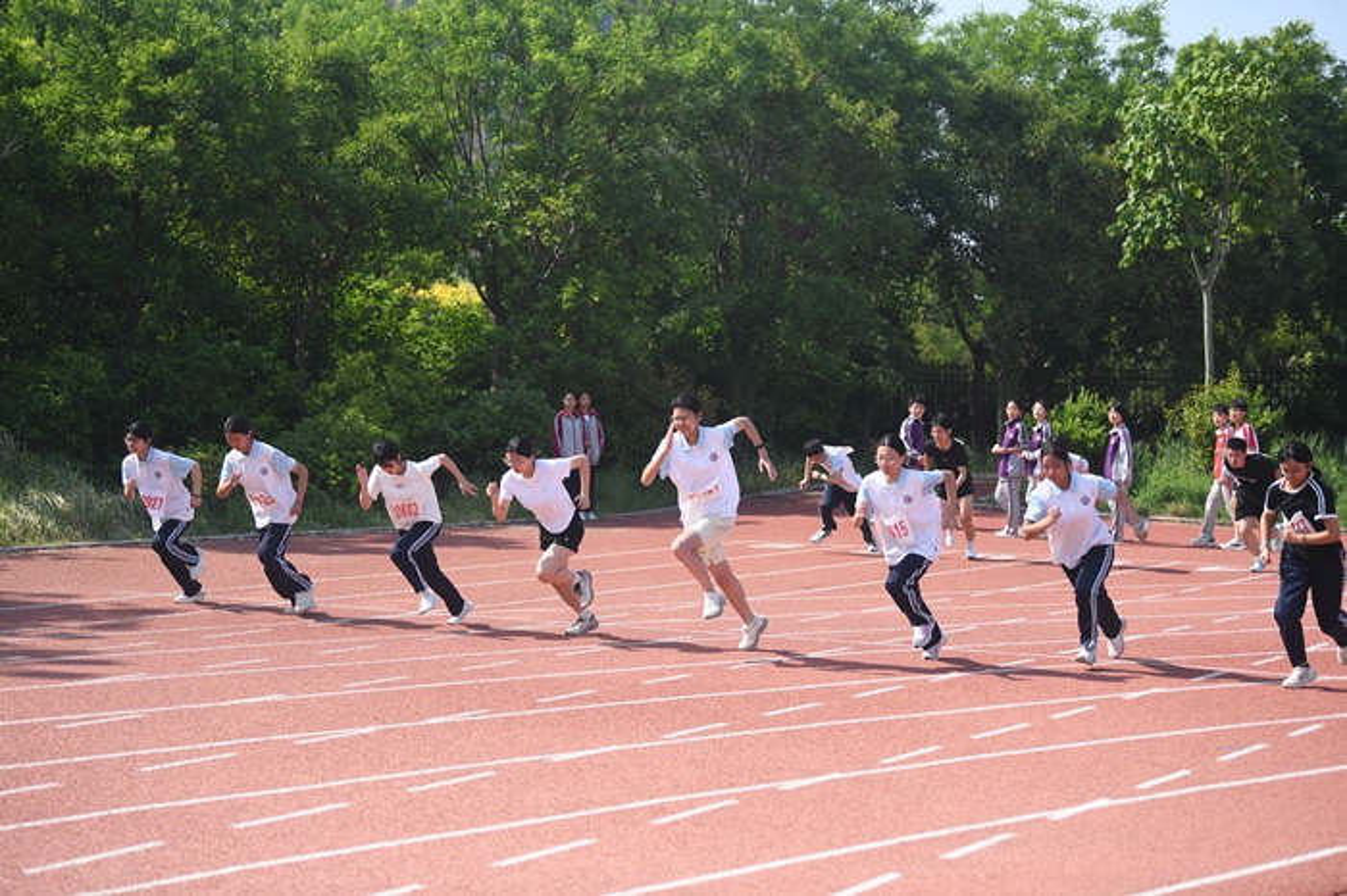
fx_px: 2618
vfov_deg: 19.4
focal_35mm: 70
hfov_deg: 28.9
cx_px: 674
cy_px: 448
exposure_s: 1/8000
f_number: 2.8
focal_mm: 70
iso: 640
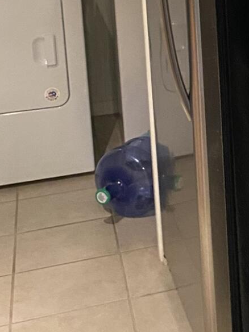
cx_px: 412
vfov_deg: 21.2
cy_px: -10
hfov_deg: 15.0
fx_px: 854
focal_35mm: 89
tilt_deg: -9.9
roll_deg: +2.2
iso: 640
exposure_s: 1/30
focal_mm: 4.25
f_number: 1.8
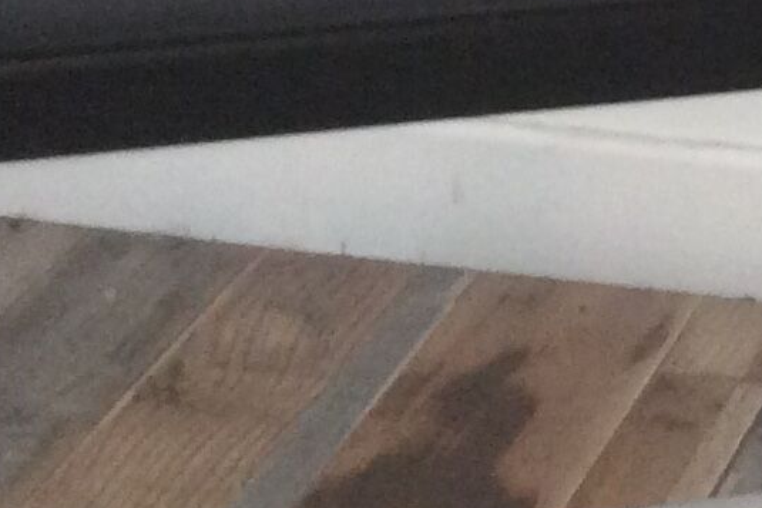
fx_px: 3409
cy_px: -102
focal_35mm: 161
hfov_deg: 11.3
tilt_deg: -22.3
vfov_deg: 8.4
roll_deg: -5.9
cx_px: 1604
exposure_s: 1/25
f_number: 2.4
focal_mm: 3.3
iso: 100
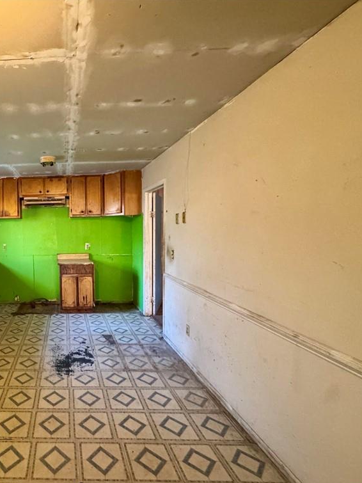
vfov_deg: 84.7
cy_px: 244
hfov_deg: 60.7
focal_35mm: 19
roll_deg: +0.1
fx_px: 265
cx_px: 53
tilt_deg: -2.4
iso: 1000
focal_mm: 2.22
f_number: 2.2
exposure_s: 1/60
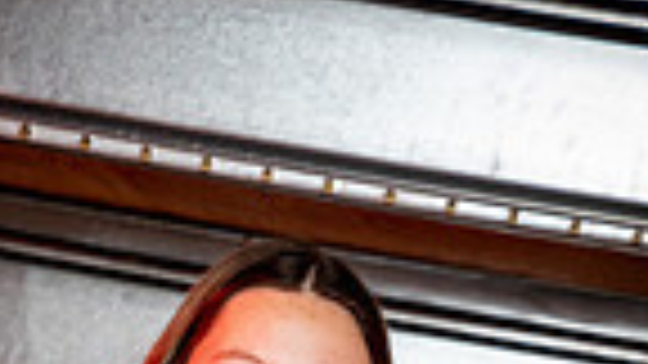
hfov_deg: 10.2
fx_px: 3608
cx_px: 126
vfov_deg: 5.5
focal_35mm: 210
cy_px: 1002
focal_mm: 64
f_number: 4.5
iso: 400
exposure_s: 1/250
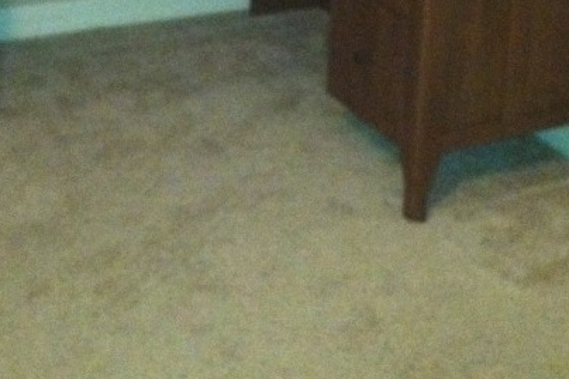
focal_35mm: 77
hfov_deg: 26.3
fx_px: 1216
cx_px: 297
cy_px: -79
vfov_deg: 16.9
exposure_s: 1/15
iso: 1000
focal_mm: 3.85
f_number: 2.8
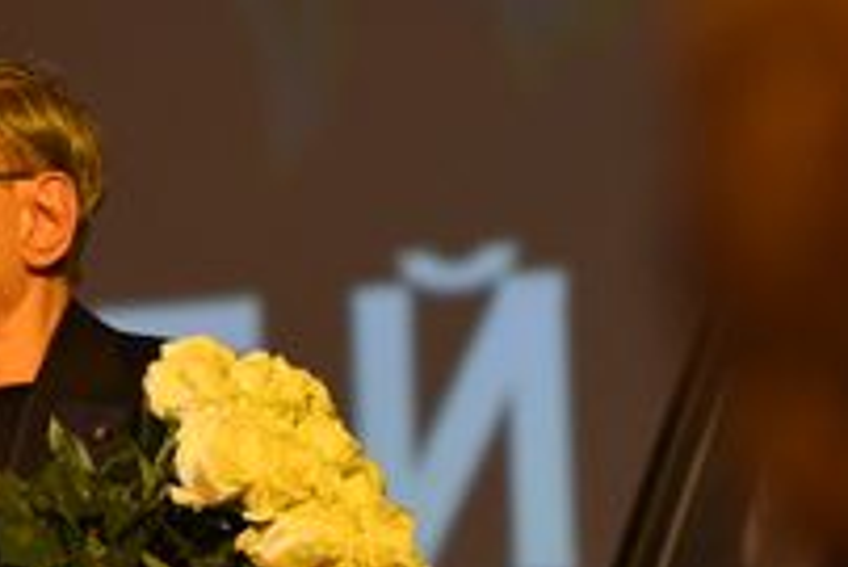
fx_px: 9452
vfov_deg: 3.4
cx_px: 92
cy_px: 500
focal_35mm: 401
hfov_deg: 5.1
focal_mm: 116
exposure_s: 1/500
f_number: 3.2
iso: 5000
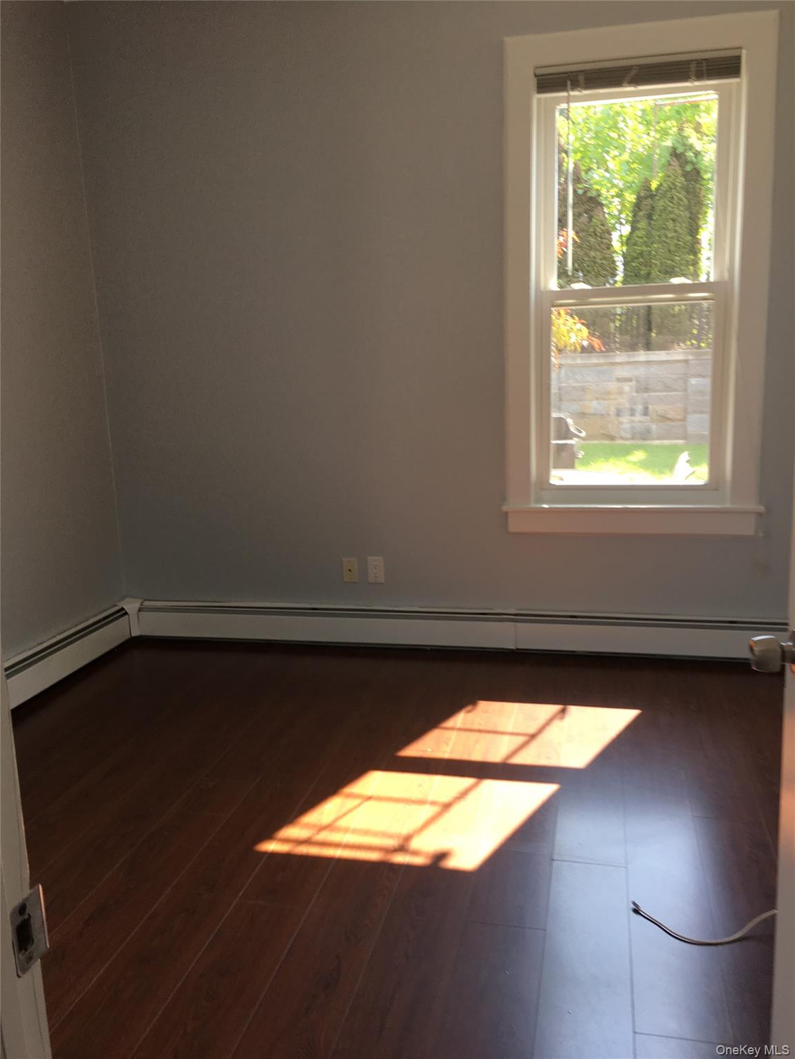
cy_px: 530
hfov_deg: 48.2
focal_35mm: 29
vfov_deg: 61.7
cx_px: 398
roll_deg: +2.6
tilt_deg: -9.8
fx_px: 888
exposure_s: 1/60
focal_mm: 4.15
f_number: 2.2
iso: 25
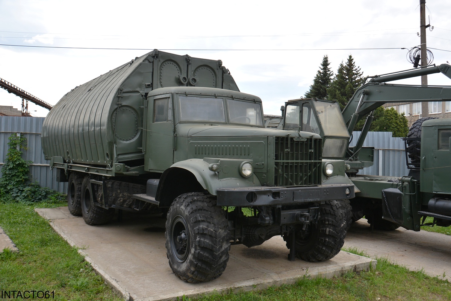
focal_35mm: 33
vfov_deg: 40.0
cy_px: 150
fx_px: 413
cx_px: 226
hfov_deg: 57.2
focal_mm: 22
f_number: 8
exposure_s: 1/250
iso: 140
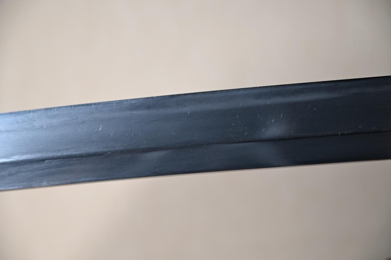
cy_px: 130
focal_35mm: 105
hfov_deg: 19.5
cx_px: 196
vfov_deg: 13.0
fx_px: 1140
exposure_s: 1
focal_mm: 70
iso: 100
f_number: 5.3
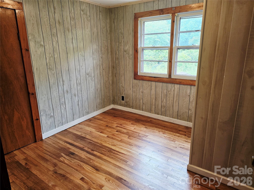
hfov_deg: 73.9
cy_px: 95
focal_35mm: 23
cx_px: 127
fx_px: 169
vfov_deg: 58.9
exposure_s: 1/120
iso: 320
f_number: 1.7
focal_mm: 6.3
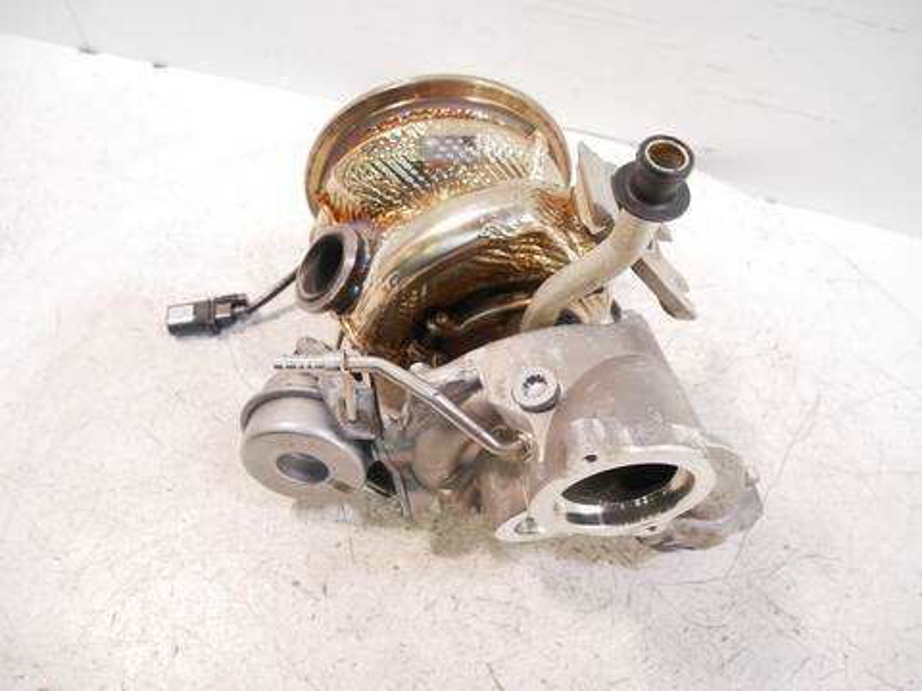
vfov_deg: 56.8
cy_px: 346
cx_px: 461
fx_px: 639
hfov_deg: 71.6
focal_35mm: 24
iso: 1000
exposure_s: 1/60
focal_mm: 12
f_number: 3.5
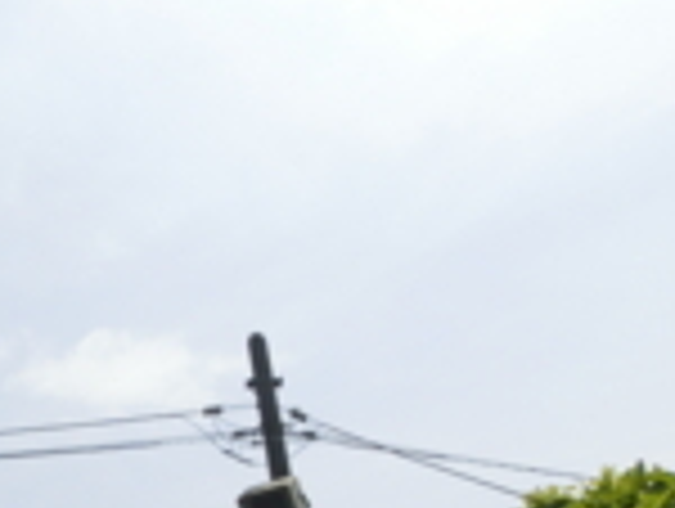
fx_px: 1250
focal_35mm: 64
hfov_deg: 26.9
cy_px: 544
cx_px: -126
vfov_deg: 21.9
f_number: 7.9
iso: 80
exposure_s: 1/400
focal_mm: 4.24
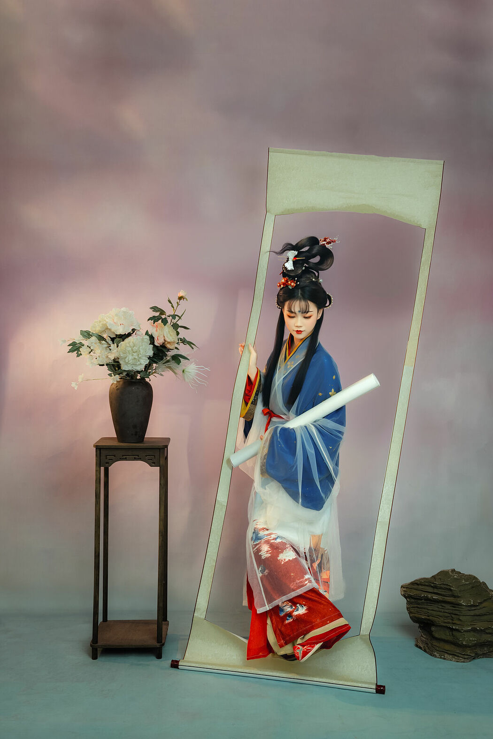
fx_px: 760
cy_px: 370
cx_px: 246
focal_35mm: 37
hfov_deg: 35.9
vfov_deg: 51.9
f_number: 4
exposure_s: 1/80
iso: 320
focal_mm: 38
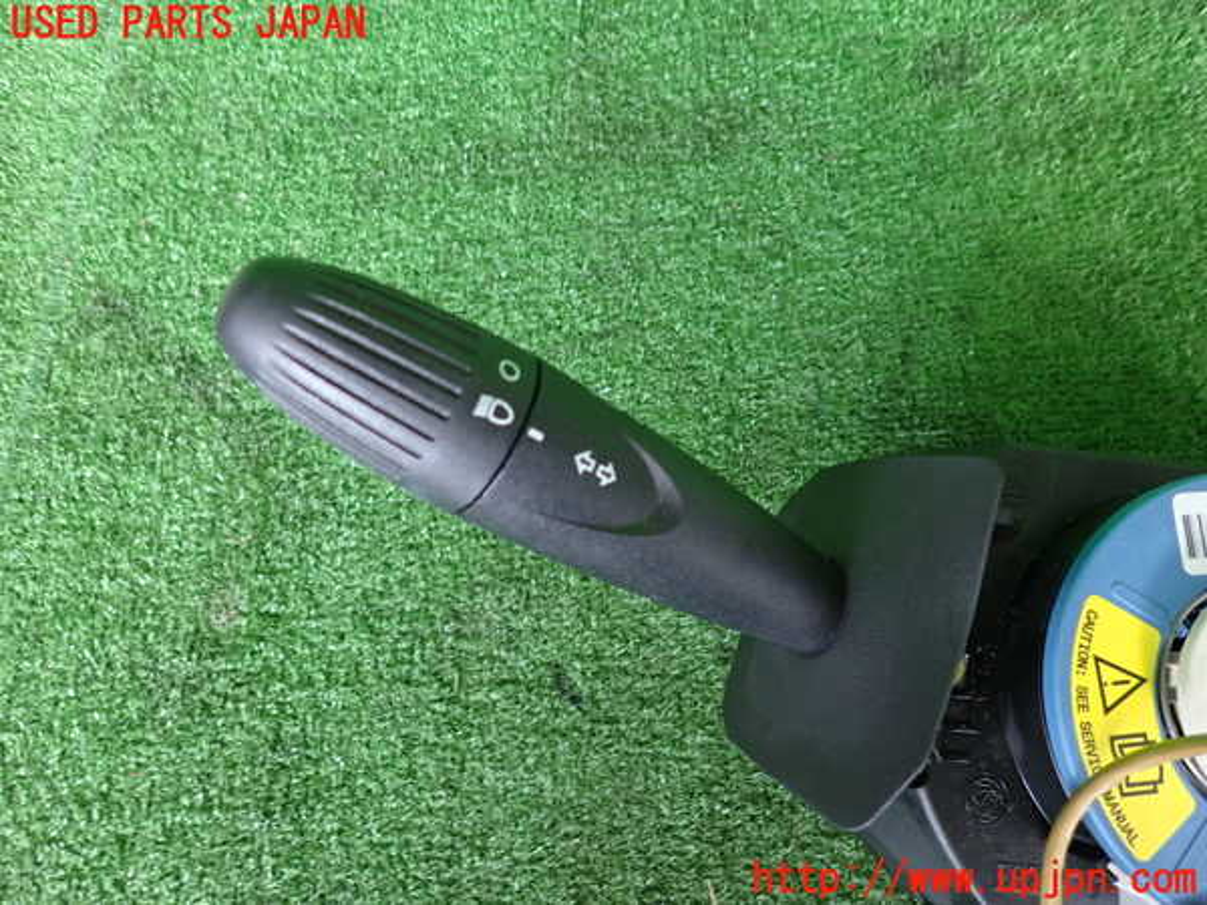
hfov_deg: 69.4
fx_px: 872
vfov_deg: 54.9
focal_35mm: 25
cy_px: 452
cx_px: 604
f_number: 2
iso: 200
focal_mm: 4.5
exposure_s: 1/30
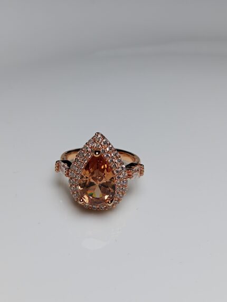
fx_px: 402
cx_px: 114
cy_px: 151
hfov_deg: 31.5
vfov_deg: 41.2
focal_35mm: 46
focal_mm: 3.98
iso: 50
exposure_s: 1/242
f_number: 1.8
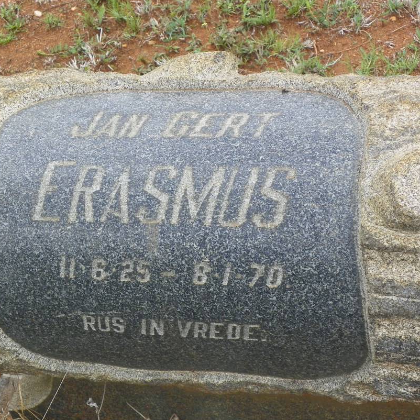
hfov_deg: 21.1
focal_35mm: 82
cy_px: 228
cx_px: 206
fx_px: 1126
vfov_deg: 21.1
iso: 64
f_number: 4
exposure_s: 1/160
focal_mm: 11
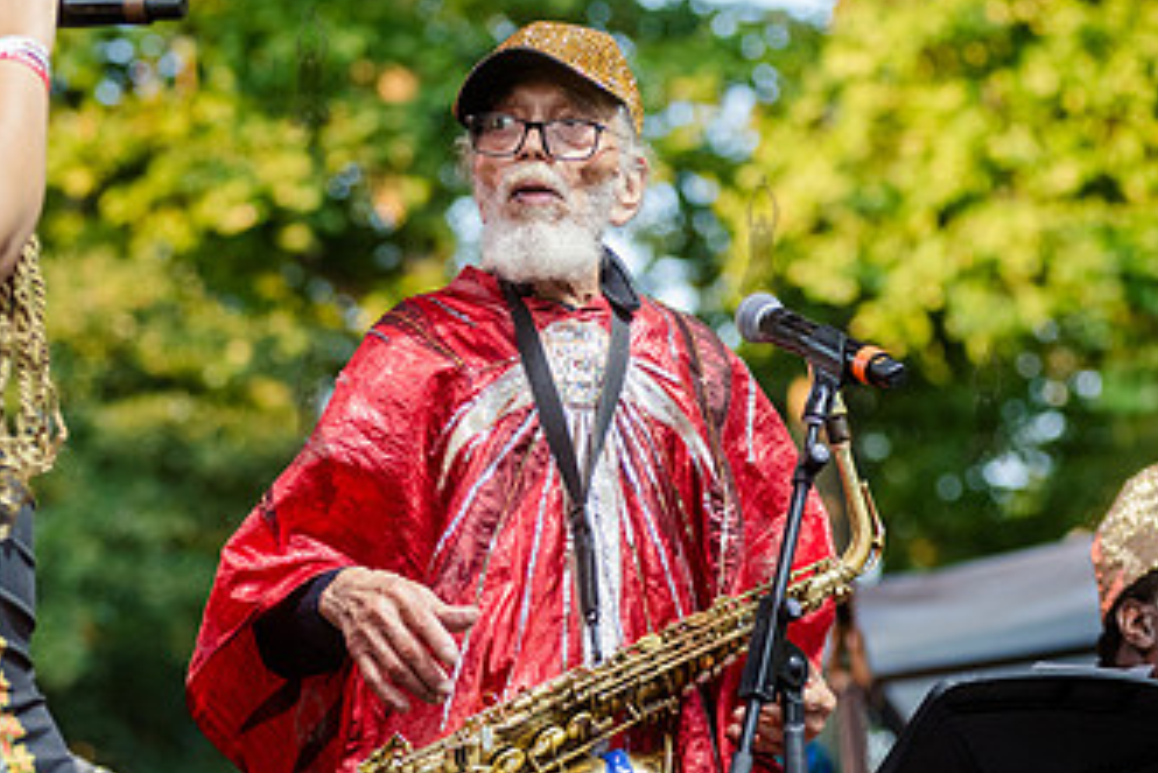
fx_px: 5921
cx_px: 308
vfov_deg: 7.5
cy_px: 404
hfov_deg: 11.1
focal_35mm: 184
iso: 2000
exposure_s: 1/1000
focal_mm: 105
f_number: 3.5
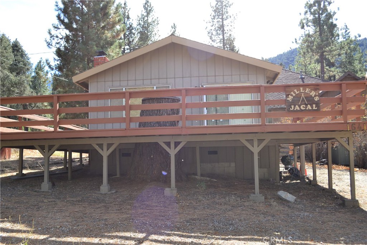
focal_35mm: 33
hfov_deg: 57.2
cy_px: 122
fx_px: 336
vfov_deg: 40.0
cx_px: 184
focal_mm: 22
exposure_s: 1/200
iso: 160
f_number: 5.6
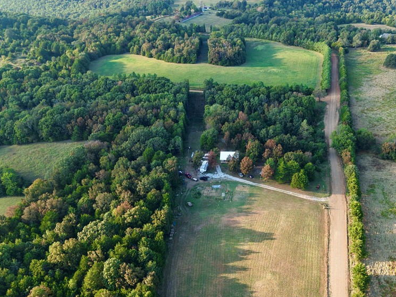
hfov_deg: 54.8
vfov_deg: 42.5
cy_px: 192
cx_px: 242
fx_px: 378
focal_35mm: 33
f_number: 1.8
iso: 100
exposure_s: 1/60
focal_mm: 8.67
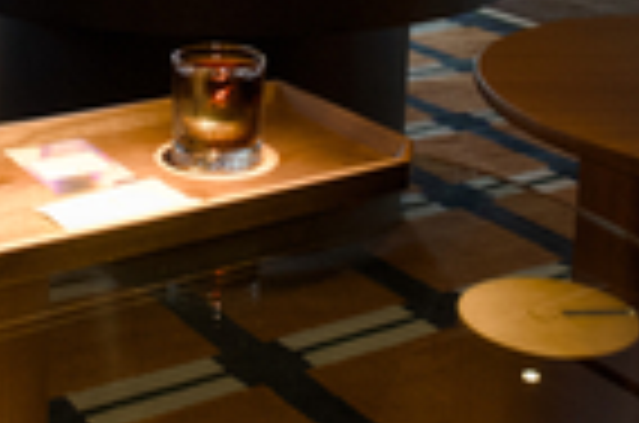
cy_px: -115
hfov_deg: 25.6
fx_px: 1399
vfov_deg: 16.3
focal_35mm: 79
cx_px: 238
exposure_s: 1/100
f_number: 4
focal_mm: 20
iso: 1600
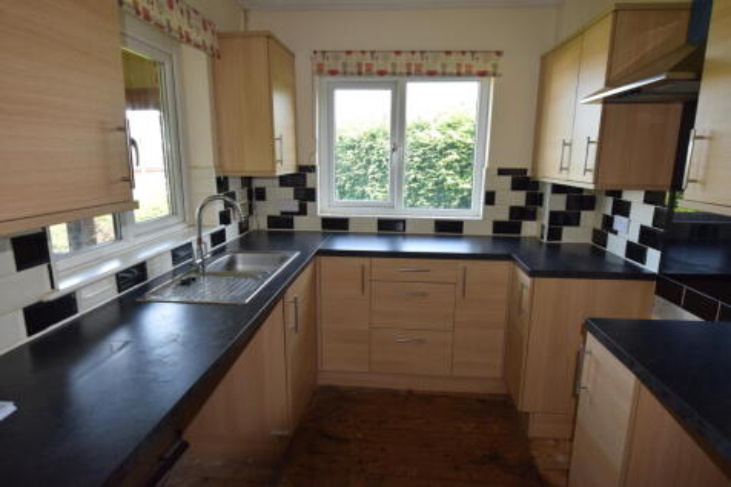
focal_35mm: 21
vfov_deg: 59.5
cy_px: 244
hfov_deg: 81.2
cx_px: 366
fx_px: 426
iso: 800
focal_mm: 14
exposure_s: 1/125
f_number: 5.6
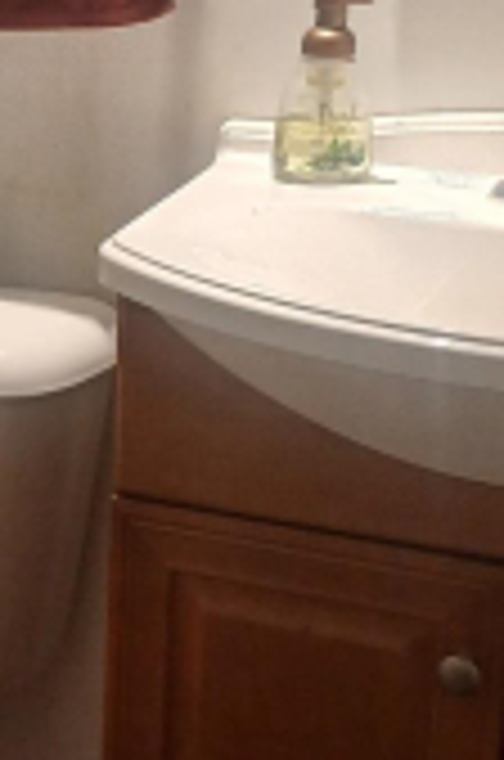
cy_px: 209
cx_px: -288
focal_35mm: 107
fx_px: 2256
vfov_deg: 19.0
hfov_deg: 12.1
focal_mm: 3.98
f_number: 1.8
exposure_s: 1/60
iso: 200
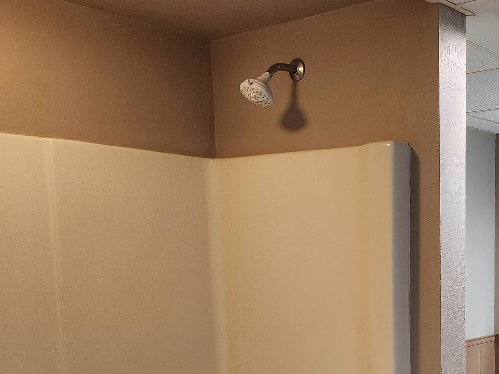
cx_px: 461
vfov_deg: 28.6
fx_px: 692
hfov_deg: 36.8
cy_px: 366
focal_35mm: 48
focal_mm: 6.4
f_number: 1.8
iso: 200
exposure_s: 1/120
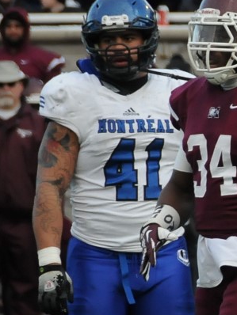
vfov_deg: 1.7
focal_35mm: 1176
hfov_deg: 1.3
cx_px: 503
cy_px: 167
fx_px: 10724
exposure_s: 1/1000
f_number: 6.3
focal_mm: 200
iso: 1000
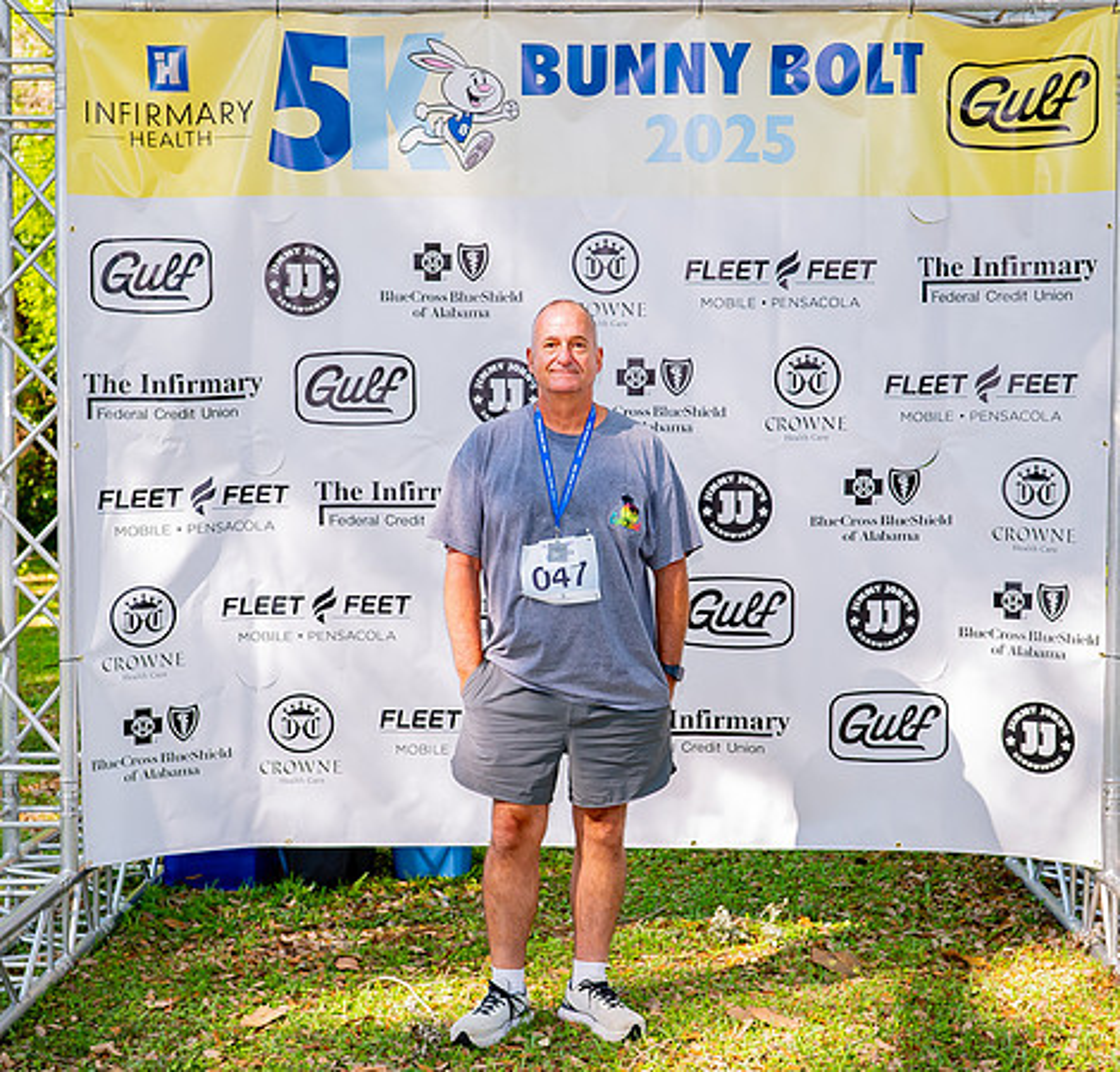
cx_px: 568
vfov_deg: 31.5
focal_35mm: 53
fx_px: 1899
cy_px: 510
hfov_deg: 32.9
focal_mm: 38
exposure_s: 1/200
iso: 320
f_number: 4.5
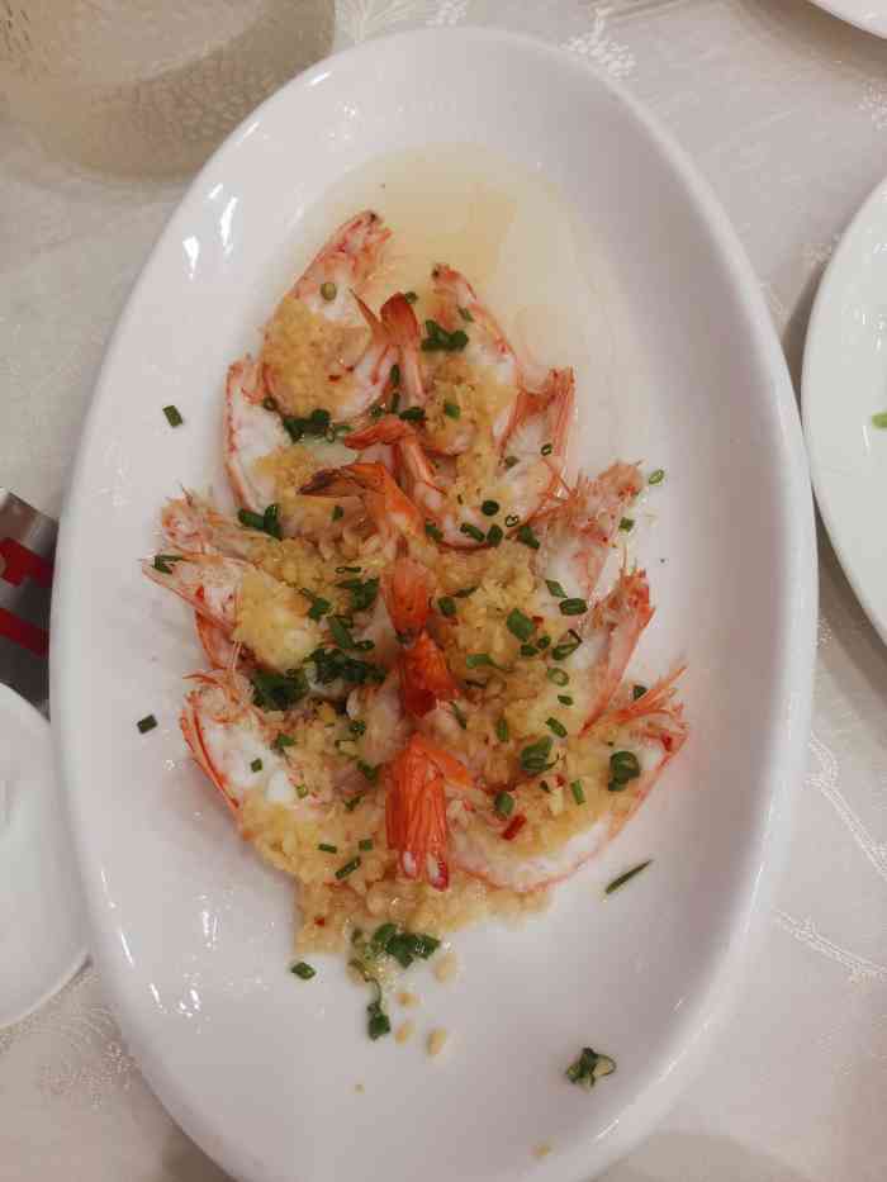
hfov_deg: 53.1
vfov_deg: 67.3
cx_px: 444
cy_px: 591
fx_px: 888
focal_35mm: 26
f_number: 1.8
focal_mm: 5.5
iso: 100
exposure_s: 1/100
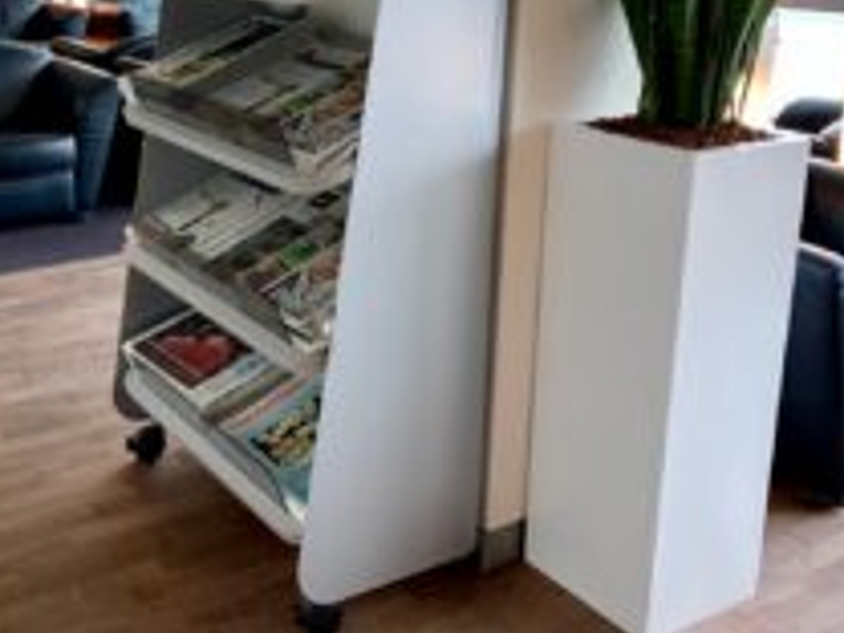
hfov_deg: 41.4
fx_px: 1097
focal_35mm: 45
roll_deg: -3.0
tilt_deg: -11.1
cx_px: 264
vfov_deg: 31.5
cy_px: 142
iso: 40
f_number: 1.8
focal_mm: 4.25
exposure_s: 1/100
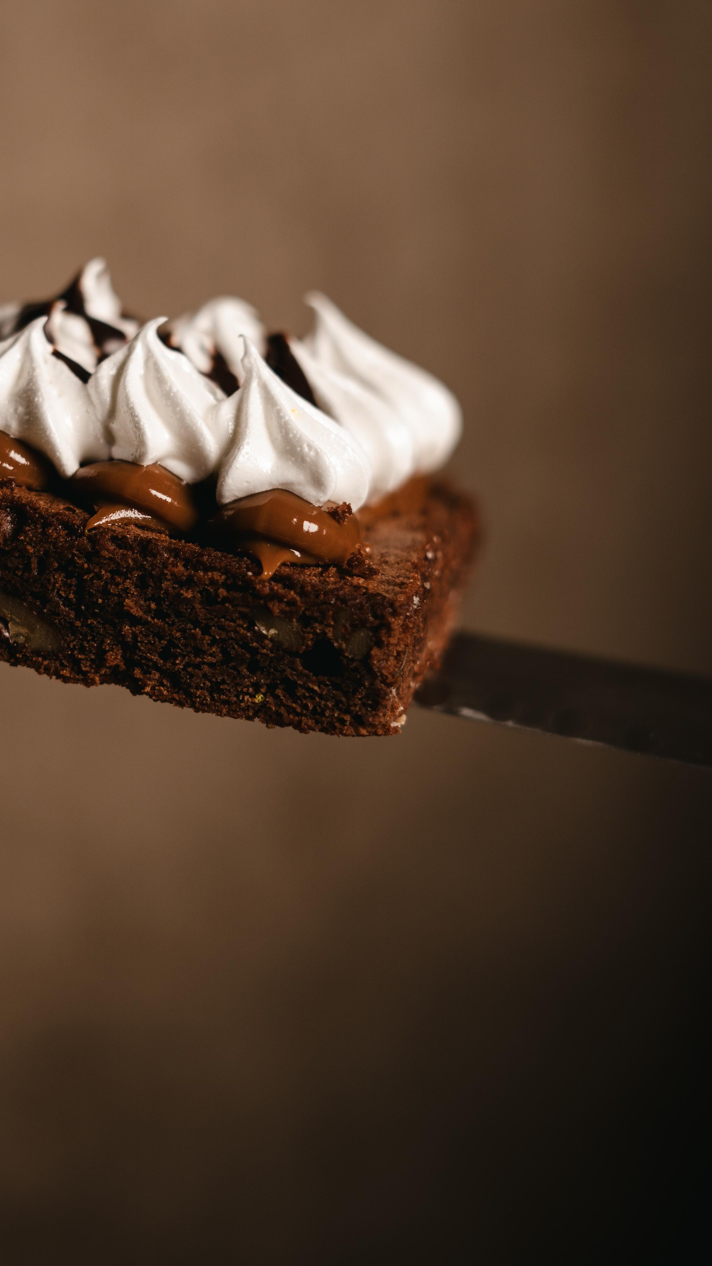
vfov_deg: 29.6
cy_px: 474
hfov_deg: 16.9
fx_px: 2383
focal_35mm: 71
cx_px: 141
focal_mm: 50
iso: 125
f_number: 2.5
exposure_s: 1/200
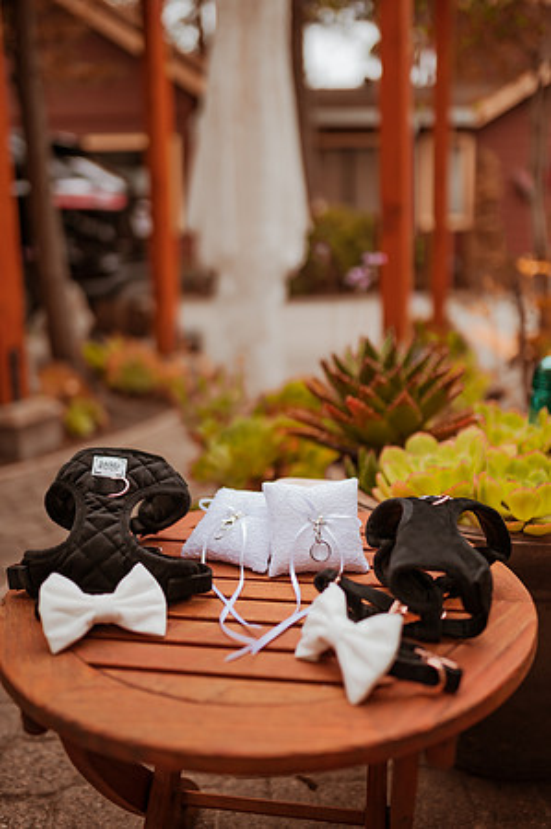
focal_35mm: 35
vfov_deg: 54.5
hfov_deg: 37.8
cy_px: 414
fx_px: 805
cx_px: 276
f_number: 1.4
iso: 250
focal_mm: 35
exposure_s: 1/6400
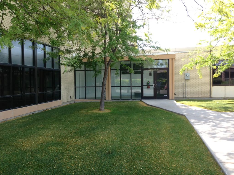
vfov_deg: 42.9
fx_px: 223
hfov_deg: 55.4
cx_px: 117
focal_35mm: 33
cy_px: 88
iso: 50
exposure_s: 1/234
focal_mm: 4.13
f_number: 2.4
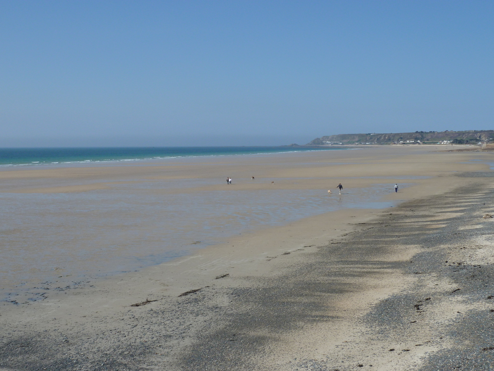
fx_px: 685
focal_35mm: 48
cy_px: 186
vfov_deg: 30.3
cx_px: 247
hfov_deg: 39.7
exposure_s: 1/500
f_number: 5.6
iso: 80
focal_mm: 7.9
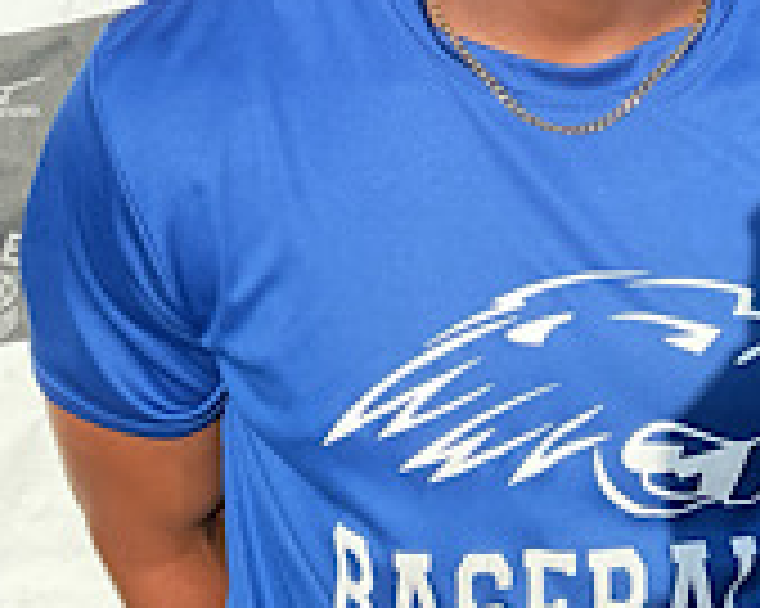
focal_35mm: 67
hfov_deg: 28.0
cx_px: 553
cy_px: -14
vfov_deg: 21.9
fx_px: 1506
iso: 16
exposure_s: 1/1675
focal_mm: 3
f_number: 1.8
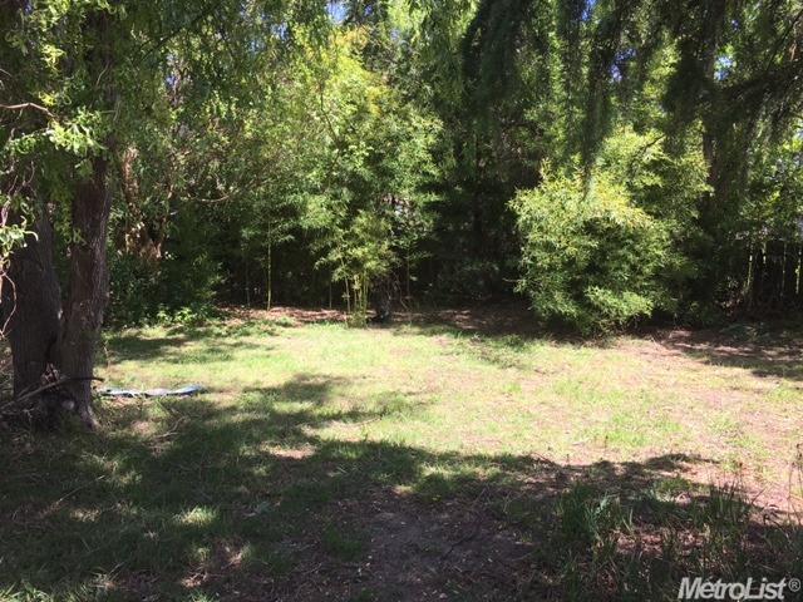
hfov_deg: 61.7
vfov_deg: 48.2
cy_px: 301
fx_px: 673
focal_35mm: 29
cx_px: 402
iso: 25
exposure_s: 1/349
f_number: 2.2
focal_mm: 4.15
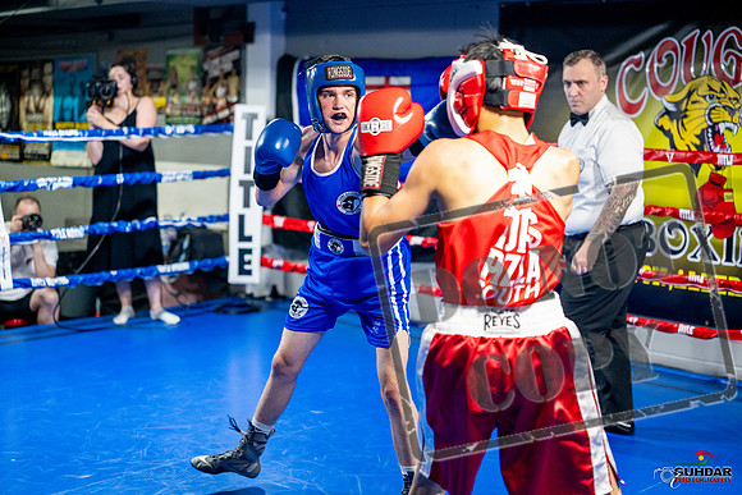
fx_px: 1134
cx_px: 371
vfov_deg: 24.6
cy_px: 248
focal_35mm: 55
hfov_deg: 36.2
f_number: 2
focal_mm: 55
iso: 4000
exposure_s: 1/800
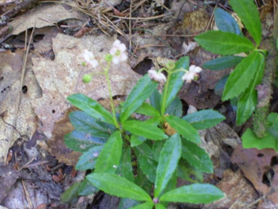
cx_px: 139
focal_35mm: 111
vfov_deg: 13.3
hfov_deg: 17.7
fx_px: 891
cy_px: 104
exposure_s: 1/8
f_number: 4.6
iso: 160
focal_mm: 18
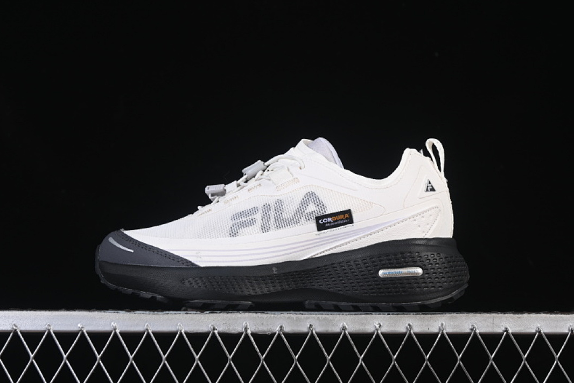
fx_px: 1212
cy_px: 192
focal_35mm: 76
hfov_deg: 26.6
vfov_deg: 18.0
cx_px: 284
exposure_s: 1/80
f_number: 8
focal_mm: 50
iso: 160
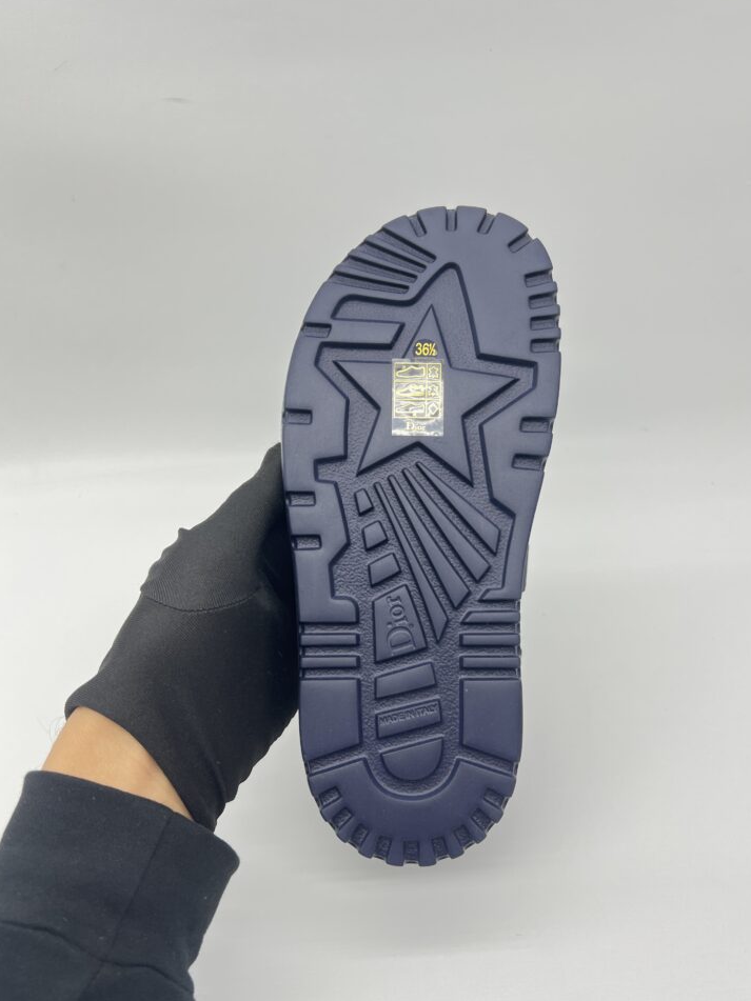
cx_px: 383
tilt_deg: -40.0
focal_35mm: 28
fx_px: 810
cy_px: 532
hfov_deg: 49.7
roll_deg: +1.3
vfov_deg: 63.4
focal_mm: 5.7
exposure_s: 1/100
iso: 40
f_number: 1.5
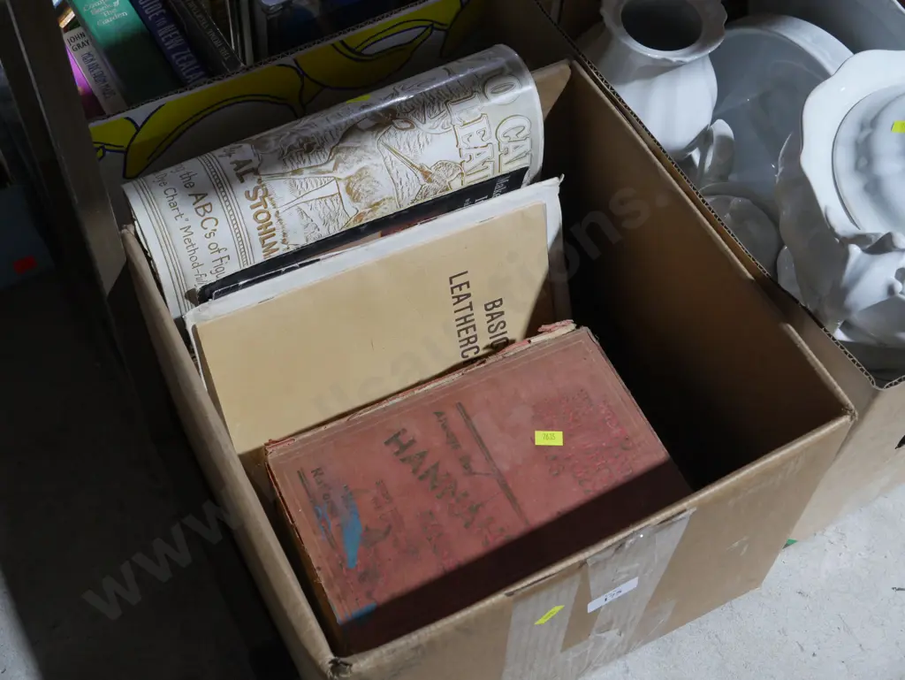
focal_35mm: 48
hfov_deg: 39.6
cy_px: 340
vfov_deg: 30.3
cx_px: 452
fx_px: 1255
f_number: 6.3
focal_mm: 24
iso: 1600
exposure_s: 1/60
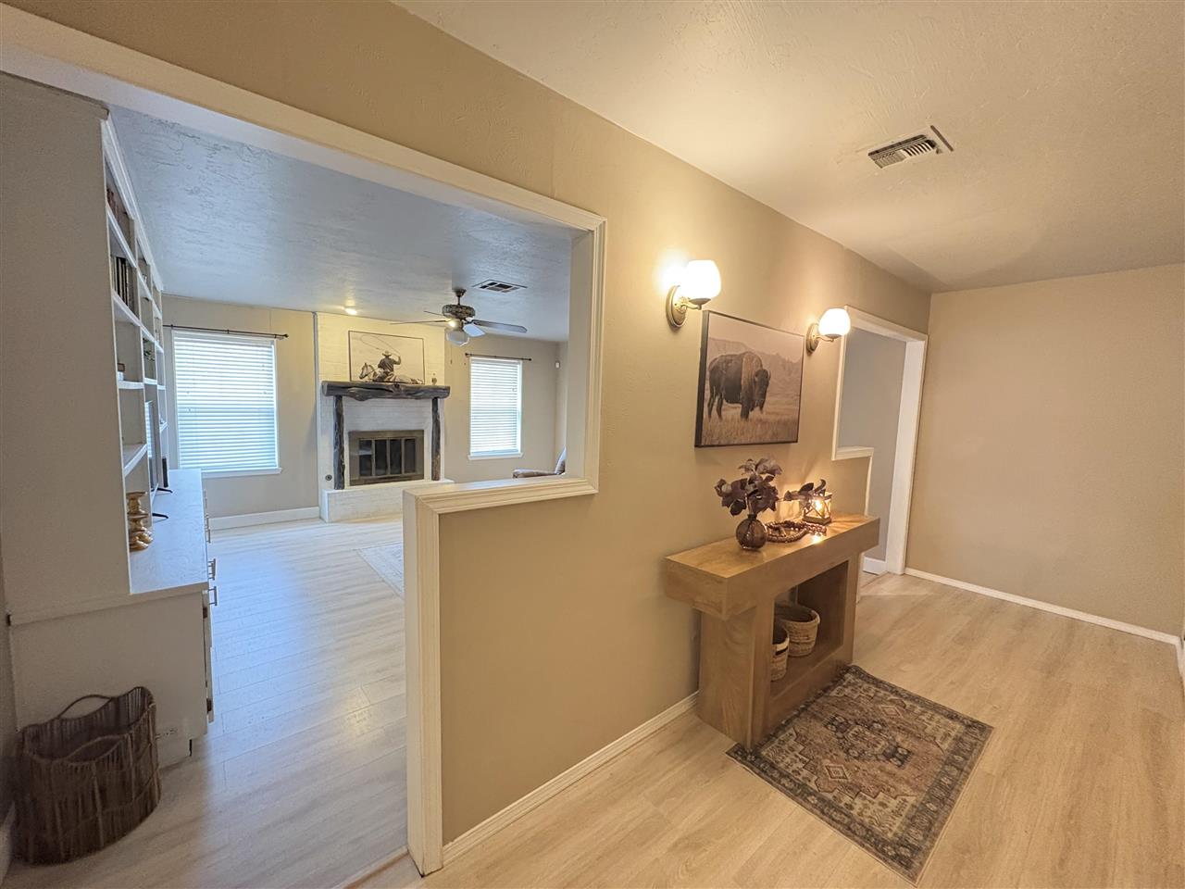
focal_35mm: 14
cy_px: 444
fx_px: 479
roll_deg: -1.8
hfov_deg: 102.1
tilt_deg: -4.9
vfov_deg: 85.7
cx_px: 592
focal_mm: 2.22
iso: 1000
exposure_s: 1/40
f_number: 2.2
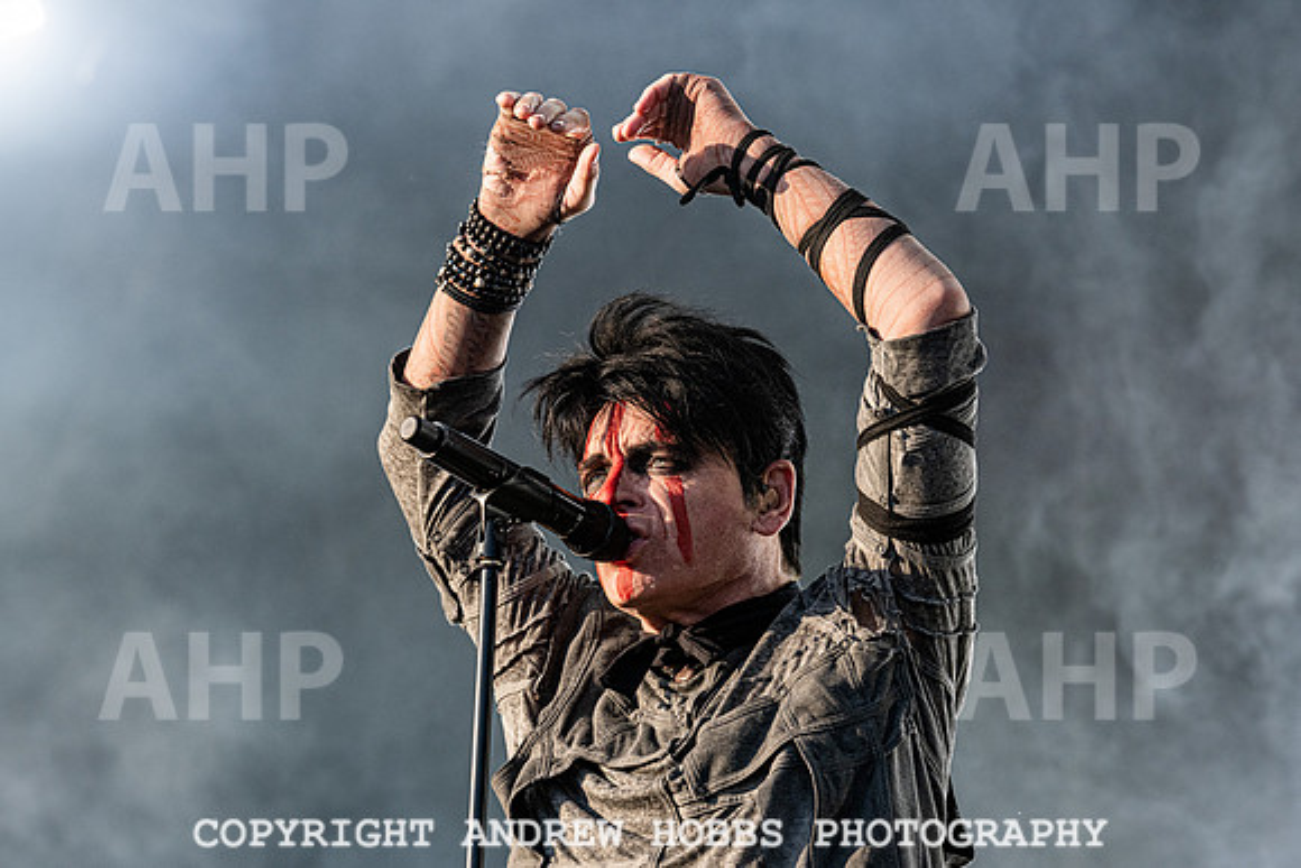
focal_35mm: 188
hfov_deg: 10.9
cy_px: 434
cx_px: 650
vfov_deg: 7.3
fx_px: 6798
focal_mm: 175
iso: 800
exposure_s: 1/2000
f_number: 5.6
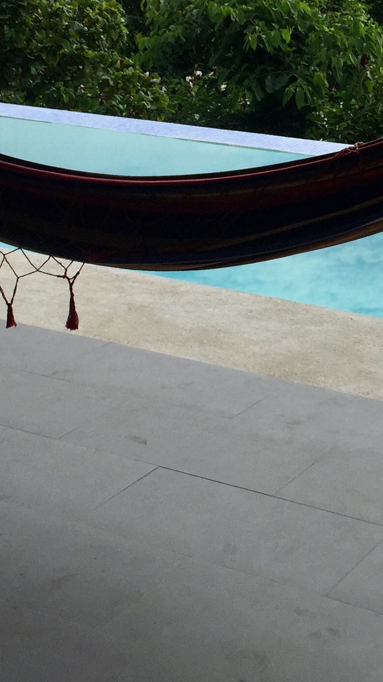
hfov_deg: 16.1
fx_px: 1336
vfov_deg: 27.9
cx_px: 343
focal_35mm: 74
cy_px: 118
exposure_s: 1/2825
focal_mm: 4.15
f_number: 2.2
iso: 32
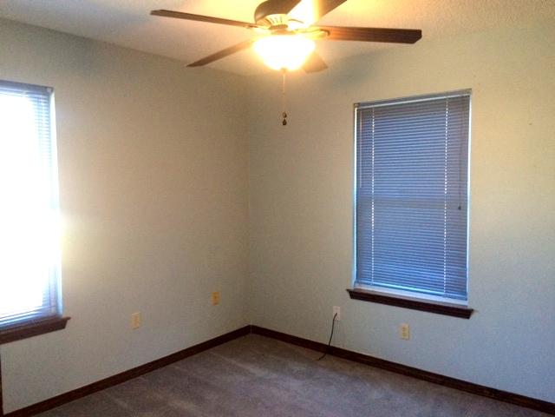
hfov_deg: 61.7
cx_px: 278
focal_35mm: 29
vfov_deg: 48.2
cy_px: 208
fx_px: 465
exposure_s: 1/30
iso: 250
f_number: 2.2
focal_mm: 4.15
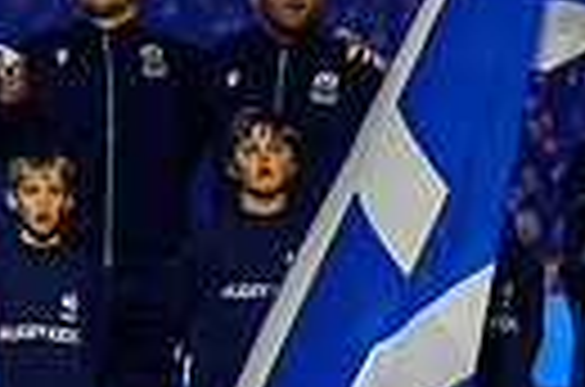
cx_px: -693
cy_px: -196
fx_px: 7473
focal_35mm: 461
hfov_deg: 4.4
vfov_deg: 3.0
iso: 1600
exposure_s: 1/500
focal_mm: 103
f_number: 2.8
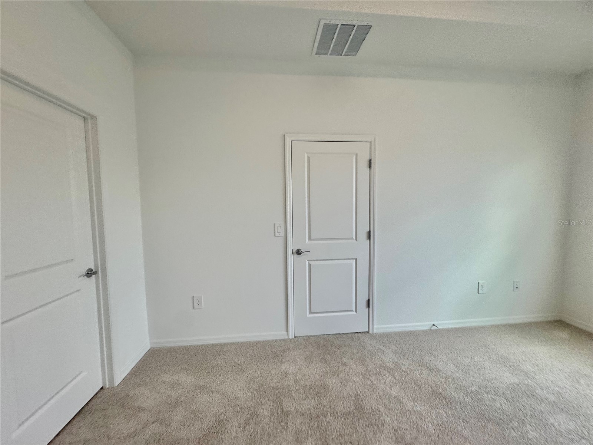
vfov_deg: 85.7
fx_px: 240
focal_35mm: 14
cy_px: 222
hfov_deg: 102.1
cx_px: 296
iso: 160
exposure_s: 1/120
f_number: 2.2
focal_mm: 2.22
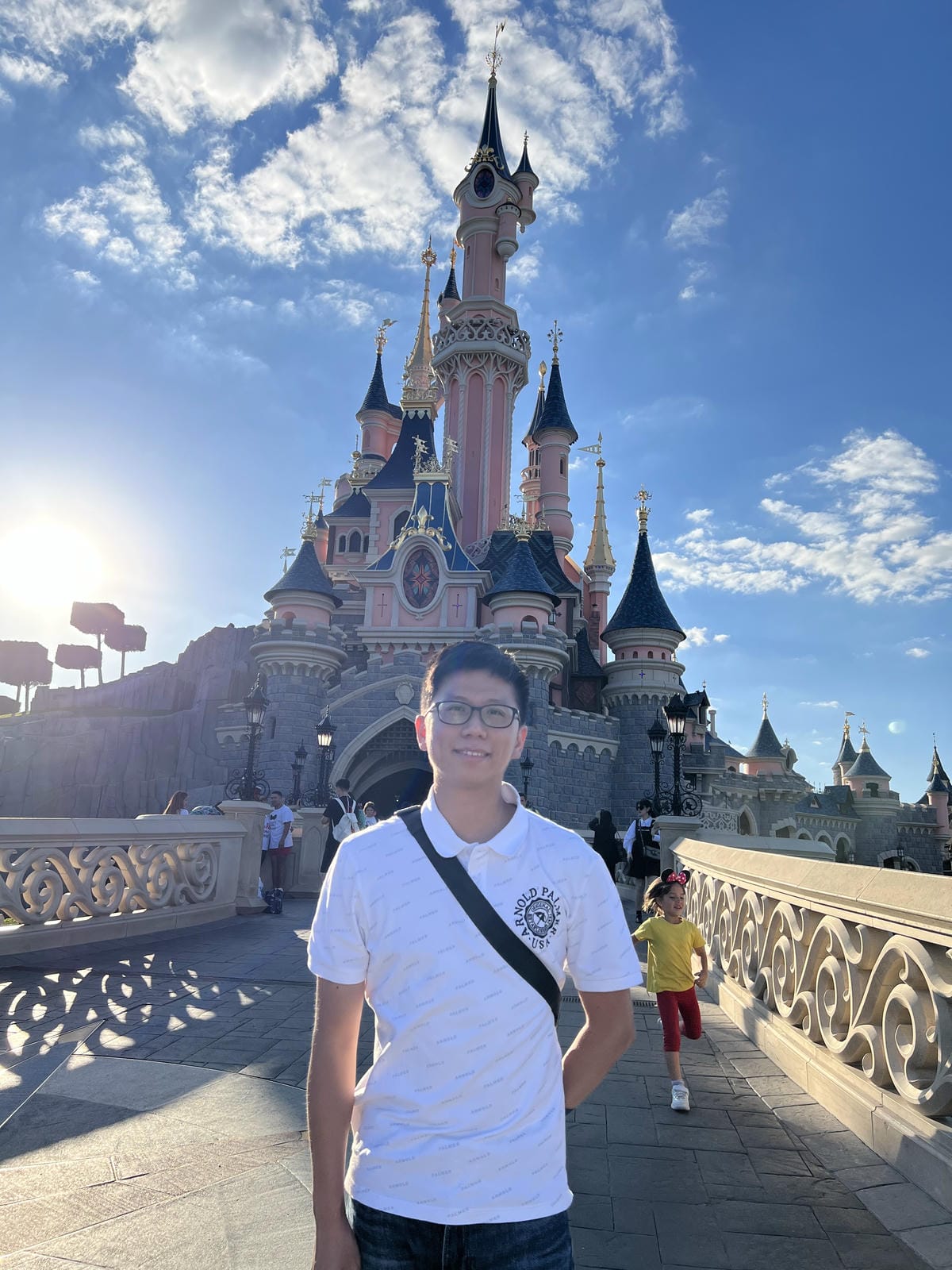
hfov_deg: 53.1
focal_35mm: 26
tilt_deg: +14.5
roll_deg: -1.1
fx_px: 953
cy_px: 635
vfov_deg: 67.3
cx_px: 476
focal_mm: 5.7
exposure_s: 1/3968
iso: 50
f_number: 1.5
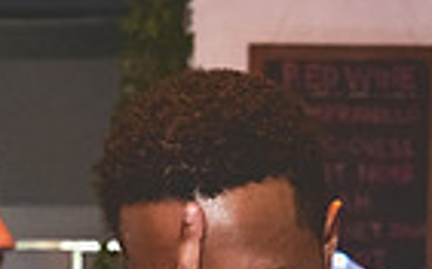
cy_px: 523
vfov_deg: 9.9
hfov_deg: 16.9
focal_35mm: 123
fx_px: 1448
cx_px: 281
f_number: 2.8
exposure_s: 1/100
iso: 3200
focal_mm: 24
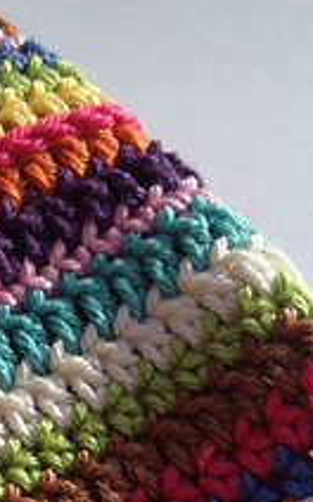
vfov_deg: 17.5
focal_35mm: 112
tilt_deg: -55.7
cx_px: -128
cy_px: 651
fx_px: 1533
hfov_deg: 11.3
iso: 50
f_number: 2.4
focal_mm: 4.28
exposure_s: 1/1493
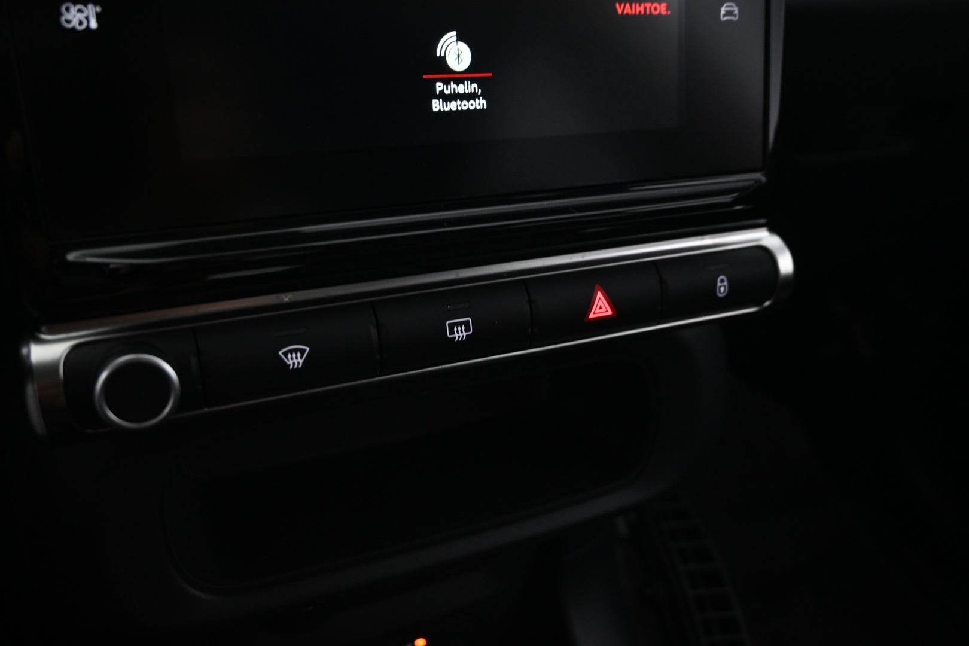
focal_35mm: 31
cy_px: 323
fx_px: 828
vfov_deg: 42.6
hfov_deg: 60.7
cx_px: 484
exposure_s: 1/8
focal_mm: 20.5
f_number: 3.8
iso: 1600
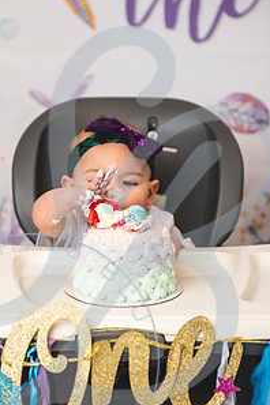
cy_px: 256
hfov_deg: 12.9
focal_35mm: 106
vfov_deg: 19.2
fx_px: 1192
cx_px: 94
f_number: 2.8
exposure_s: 1/160
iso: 250
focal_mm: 70
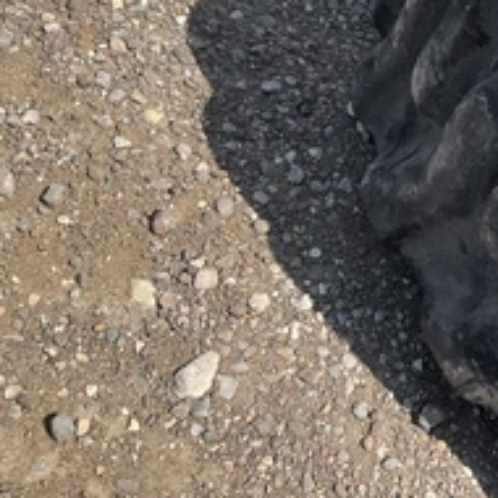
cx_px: 516
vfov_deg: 31.1
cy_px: 126
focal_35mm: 54
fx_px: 879
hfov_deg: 29.2
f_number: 1.8
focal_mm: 3
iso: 25
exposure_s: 1/829
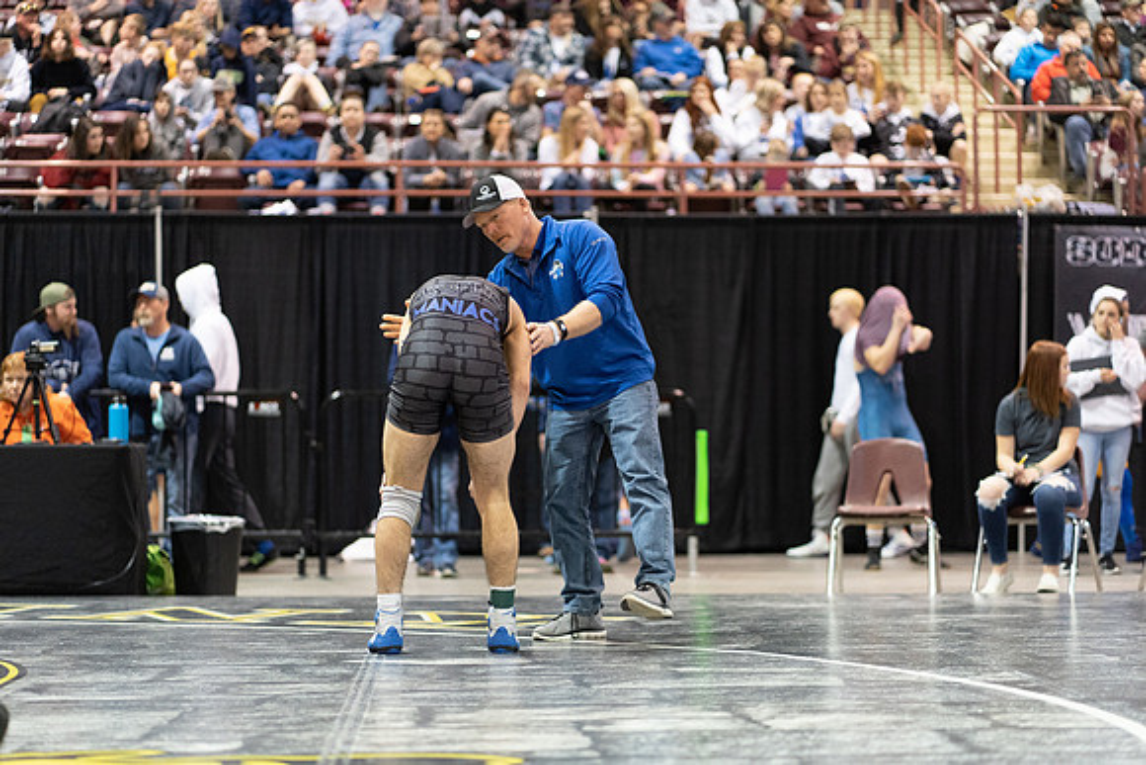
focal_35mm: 85
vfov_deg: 16.1
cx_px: 573
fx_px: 2706
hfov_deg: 23.9
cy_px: 382
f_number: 1.8
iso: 3200
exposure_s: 1/500
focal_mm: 85
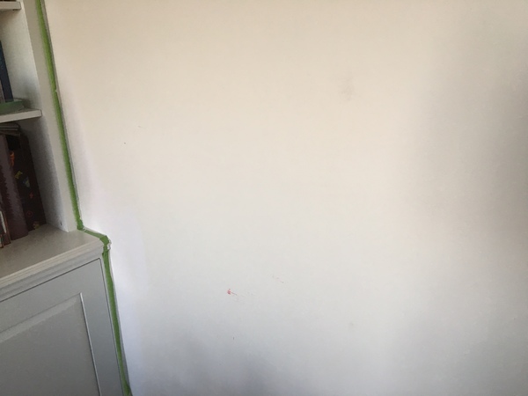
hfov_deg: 61.7
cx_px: 264
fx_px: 442
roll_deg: +1.9
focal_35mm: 29
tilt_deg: -20.6
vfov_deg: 48.2
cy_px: 198
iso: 40
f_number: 2.2
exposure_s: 1/33
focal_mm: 4.15
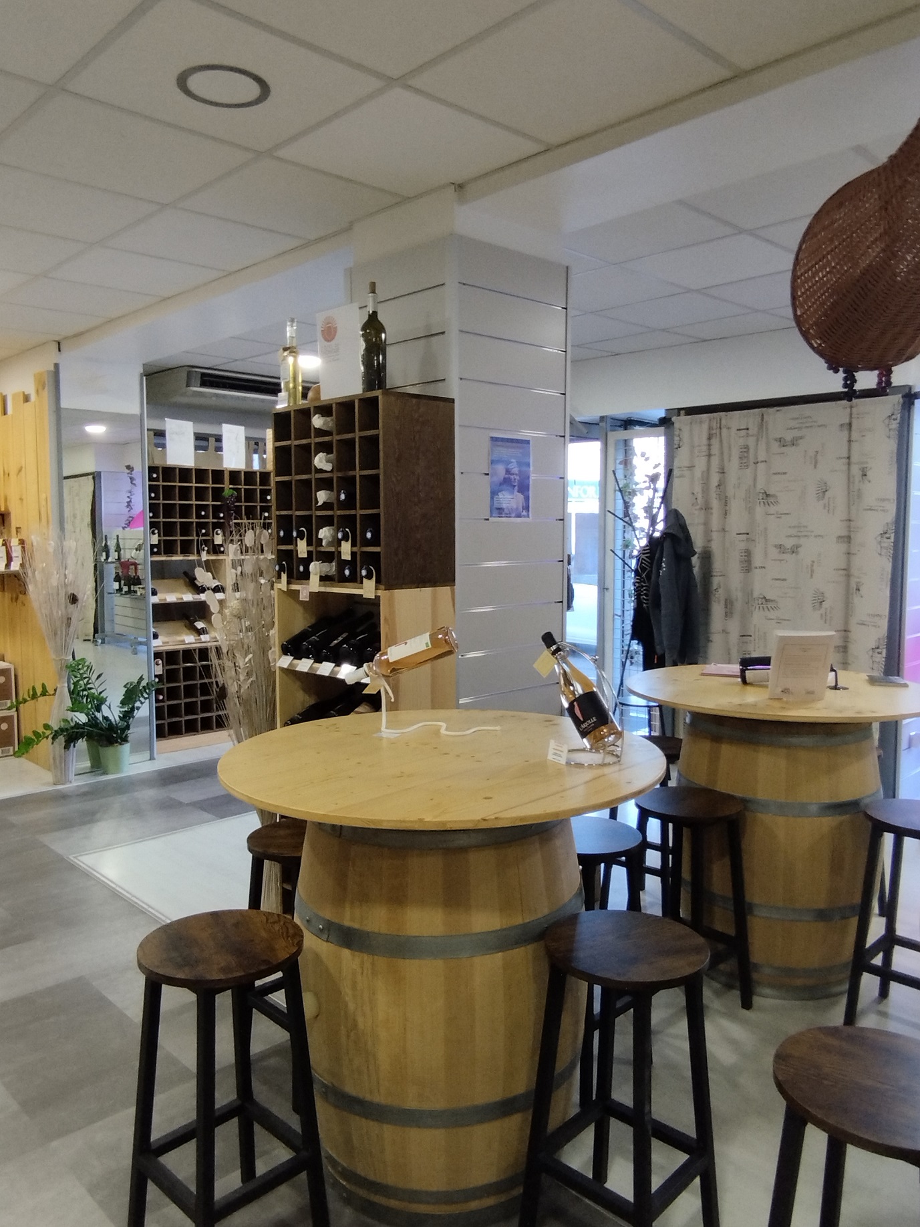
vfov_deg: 94.5
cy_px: 614
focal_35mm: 16
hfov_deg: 78.1
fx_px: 567
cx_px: 460
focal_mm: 1.65
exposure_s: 1/25
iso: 110
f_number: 2.2
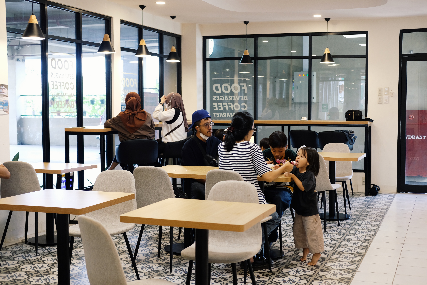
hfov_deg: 37.5
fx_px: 629
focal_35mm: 53
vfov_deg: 25.5
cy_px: 142
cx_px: 214
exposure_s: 1/100
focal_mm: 35
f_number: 3.2
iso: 800
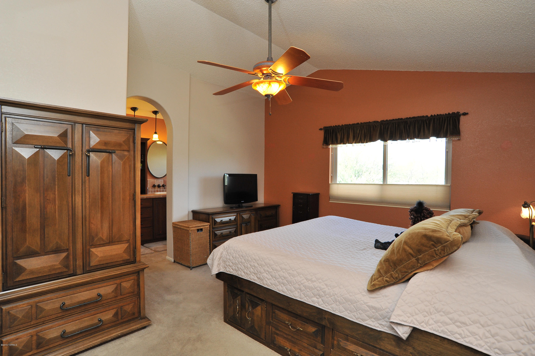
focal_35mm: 18
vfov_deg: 67.3
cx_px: 268
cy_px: 178
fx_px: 267
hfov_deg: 90.0
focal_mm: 18
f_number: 10
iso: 1250
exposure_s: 1/50
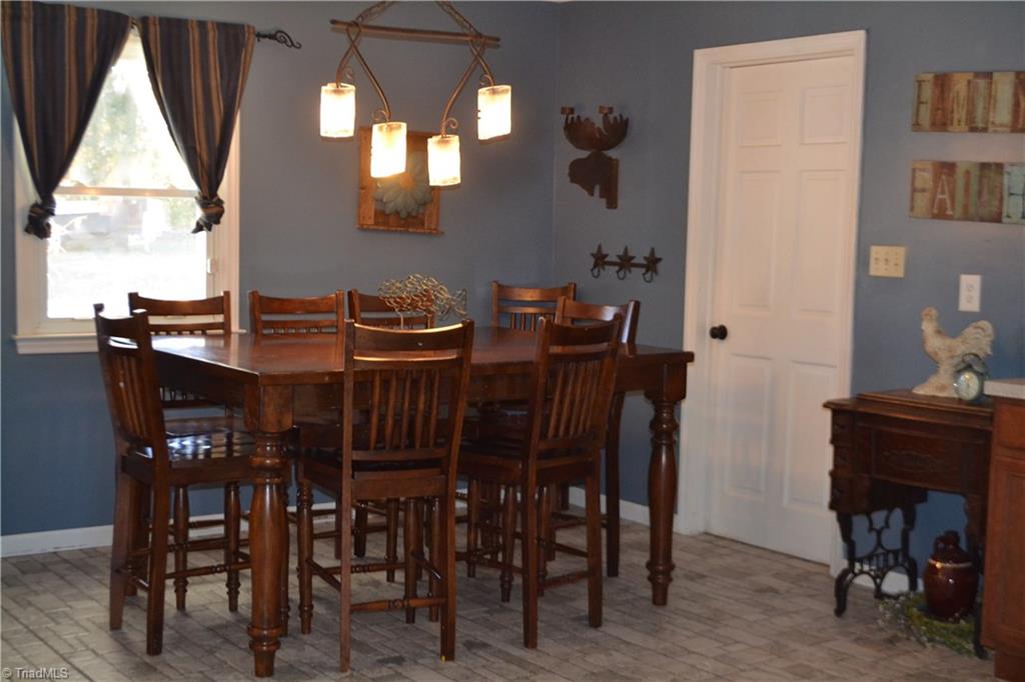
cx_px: 512
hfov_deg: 41.1
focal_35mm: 48
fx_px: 1366
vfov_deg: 28.1
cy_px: 341
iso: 1400
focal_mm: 32
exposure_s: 1/60
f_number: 4.8
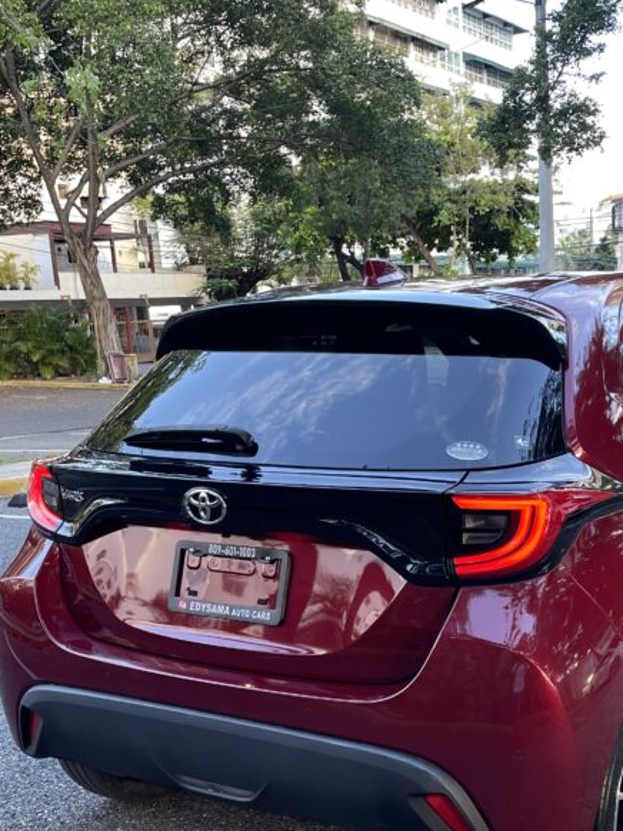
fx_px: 1057
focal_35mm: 44
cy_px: 641
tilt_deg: -16.6
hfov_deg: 32.5
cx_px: 437
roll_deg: +2.9
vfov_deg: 41.5
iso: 100
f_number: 1.6
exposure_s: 1/121
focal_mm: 5.1
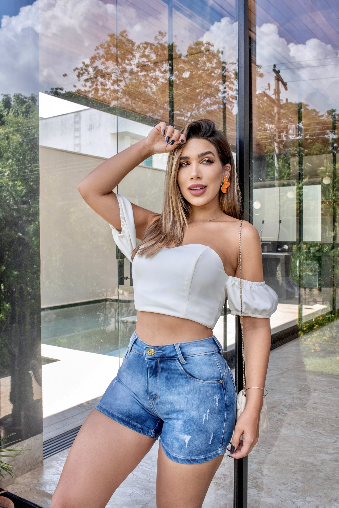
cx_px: 170
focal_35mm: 35
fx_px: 494
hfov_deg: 37.9
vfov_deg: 54.4
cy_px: 254
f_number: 10
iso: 1600
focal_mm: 35
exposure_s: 1/400
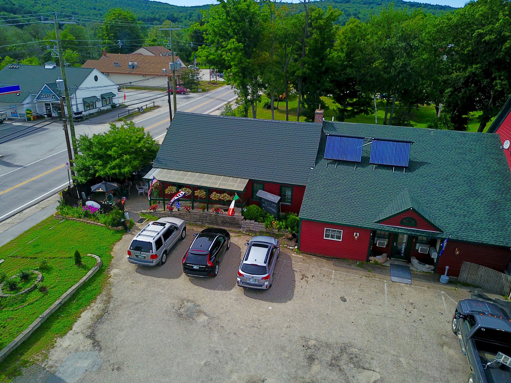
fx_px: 384
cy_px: 192
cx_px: 256
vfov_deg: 53.1
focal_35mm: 26
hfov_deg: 67.3
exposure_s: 1/2066
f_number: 2.2
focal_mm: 4.73
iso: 100
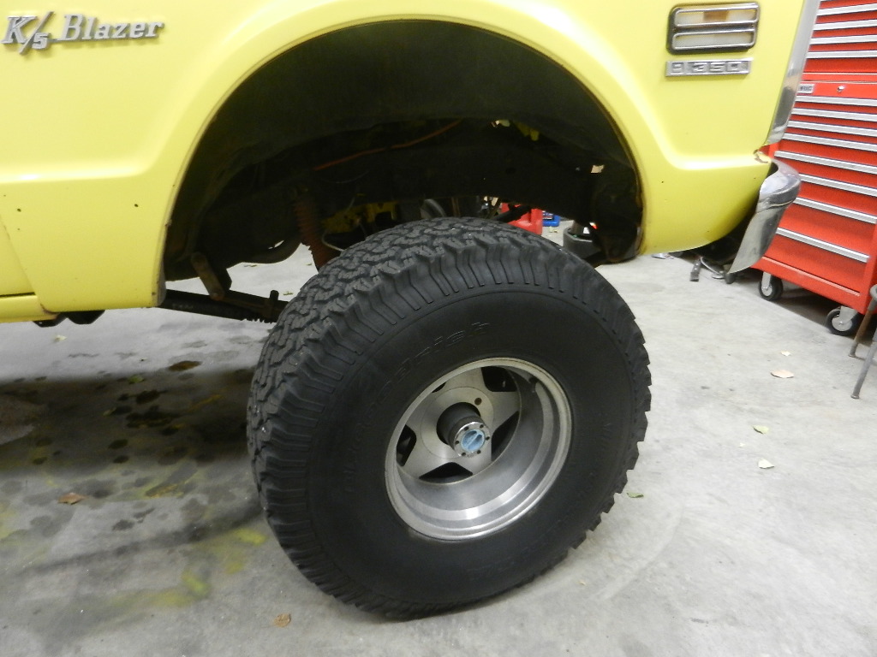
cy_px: 328
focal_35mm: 25
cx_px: 438
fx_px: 633
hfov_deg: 69.4
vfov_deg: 54.9
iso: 400
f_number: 3.5
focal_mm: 4.5
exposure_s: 1/10
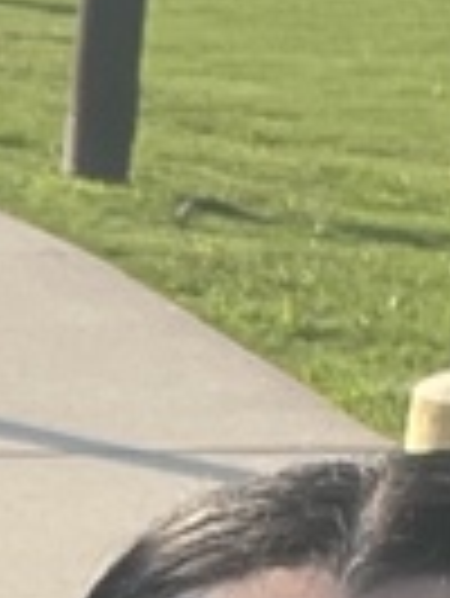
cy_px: 1052
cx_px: -724
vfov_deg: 8.3
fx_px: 3998
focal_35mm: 231
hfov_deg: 6.1
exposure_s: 1/167
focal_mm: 2.71
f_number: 2.2
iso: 25
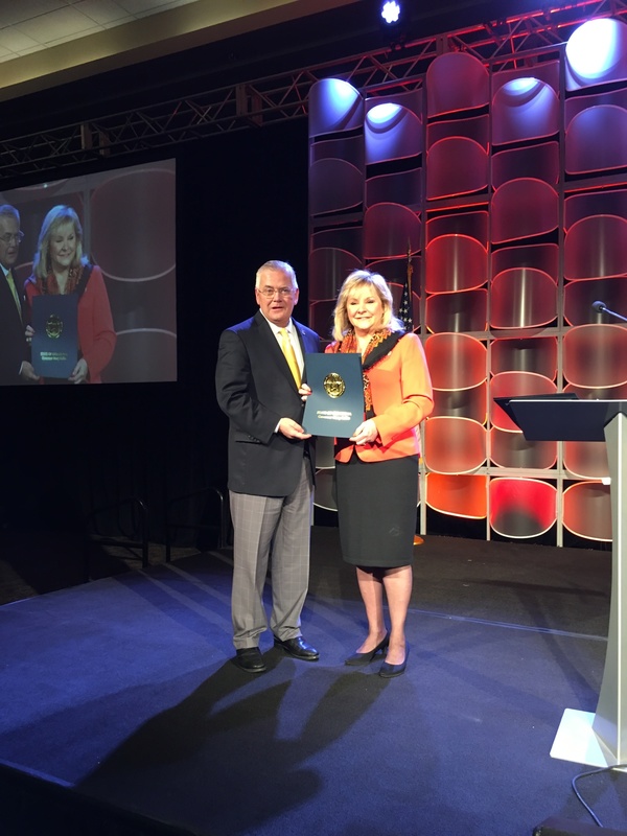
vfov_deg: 61.7
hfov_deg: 48.2
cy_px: 418
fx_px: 700
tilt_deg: +1.0
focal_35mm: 29
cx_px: 314
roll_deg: -0.9
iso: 100
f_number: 2.2
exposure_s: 1/30
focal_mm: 4.15
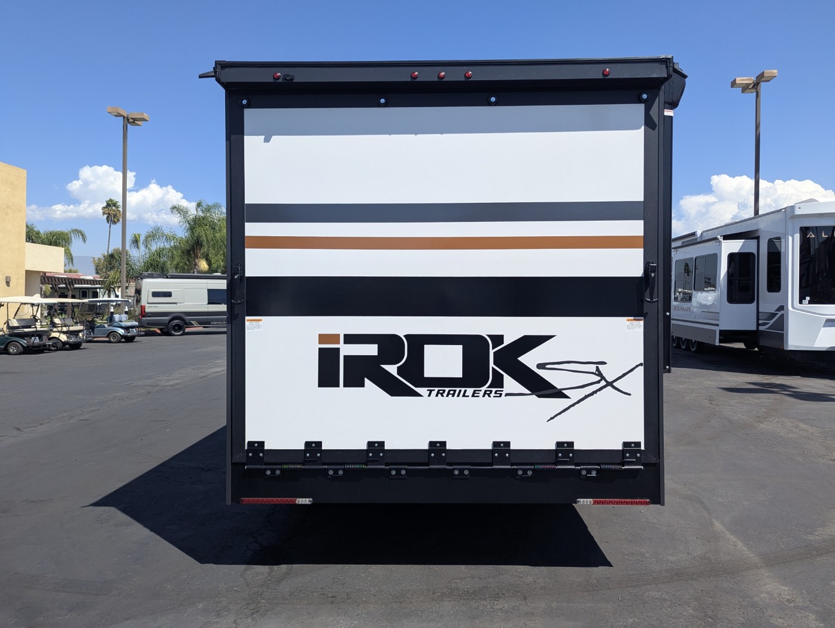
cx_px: 418
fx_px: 580
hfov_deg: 71.5
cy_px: 314
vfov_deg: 56.9
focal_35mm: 24
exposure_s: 1/2513
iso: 64
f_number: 1.85
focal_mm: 6.81
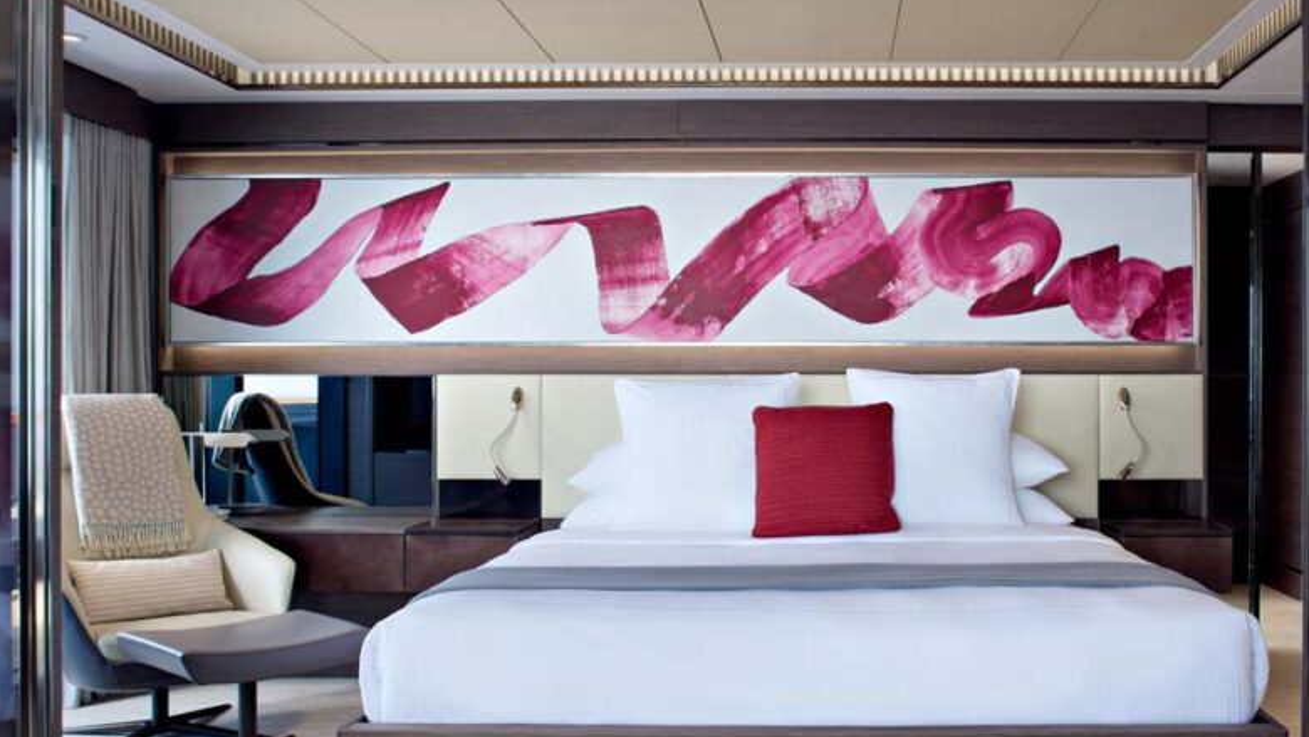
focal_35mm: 33
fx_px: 1146
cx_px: 829
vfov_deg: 35.6
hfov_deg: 58.6
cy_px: 397
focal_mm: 24
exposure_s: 1/20
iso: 400
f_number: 11
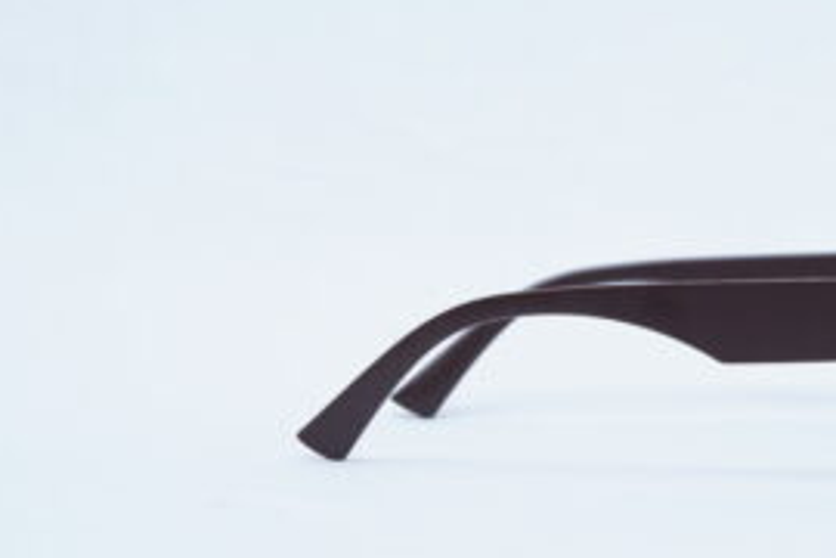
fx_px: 2577
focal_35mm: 111
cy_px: 310
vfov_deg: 12.3
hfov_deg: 18.1
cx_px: 759
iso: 200
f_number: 9
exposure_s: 1/160
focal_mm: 50
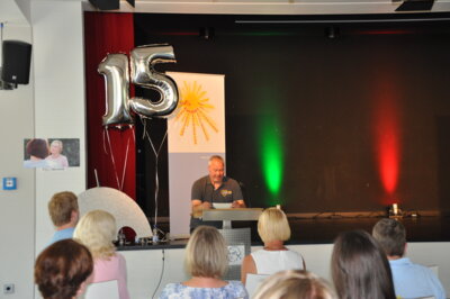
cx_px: 225
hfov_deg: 31.9
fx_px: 787
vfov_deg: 21.5
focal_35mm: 63
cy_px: 150
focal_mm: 42
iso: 800
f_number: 4.8
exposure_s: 1/60
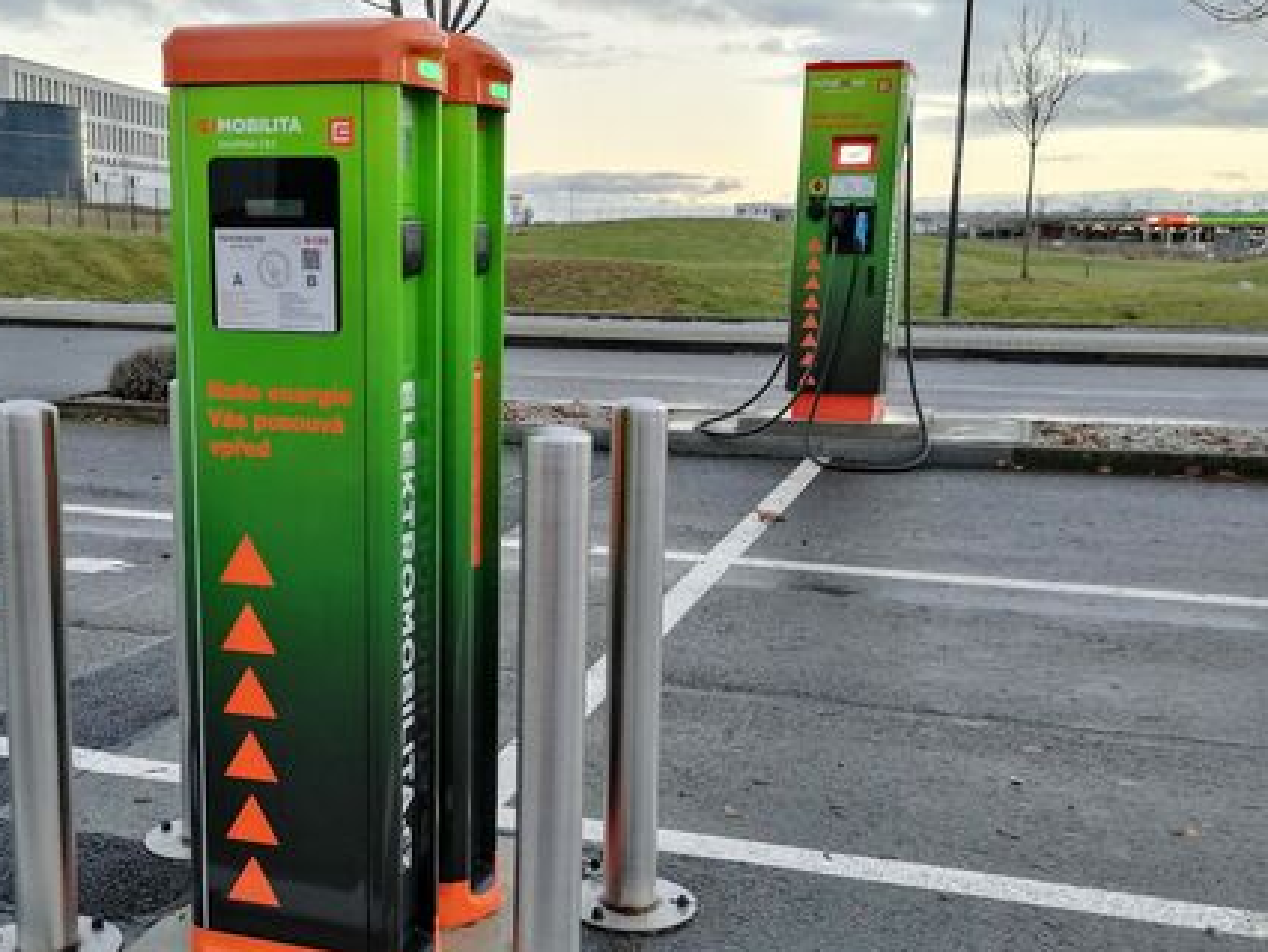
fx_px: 1612
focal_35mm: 44
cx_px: 498
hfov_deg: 42.7
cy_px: 579
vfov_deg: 32.8
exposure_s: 1/50
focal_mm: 5.3
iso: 80
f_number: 1.8
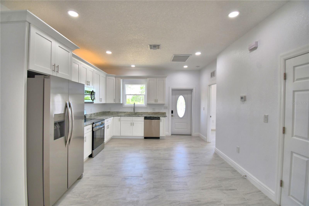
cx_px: 154
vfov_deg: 77.3
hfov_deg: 100.4
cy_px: 103
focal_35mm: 15
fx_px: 129
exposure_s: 1/125
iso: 220
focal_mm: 10
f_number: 4.5
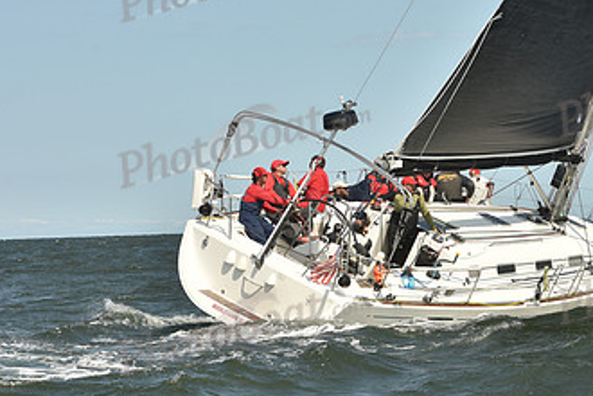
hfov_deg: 12.3
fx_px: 2751
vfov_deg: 8.2
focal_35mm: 167
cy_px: 210
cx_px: 465
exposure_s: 1/800
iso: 250
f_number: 9
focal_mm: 95
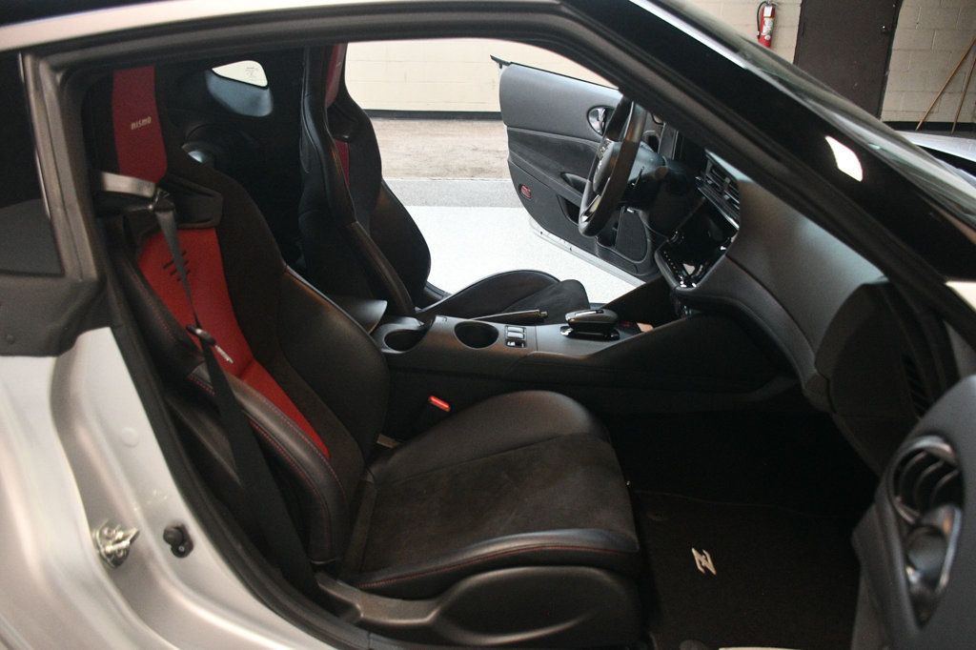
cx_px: 488
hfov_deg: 61.9
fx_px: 813
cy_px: 325
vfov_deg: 43.6
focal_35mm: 30
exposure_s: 1/100
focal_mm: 20
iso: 3200
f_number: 3.5
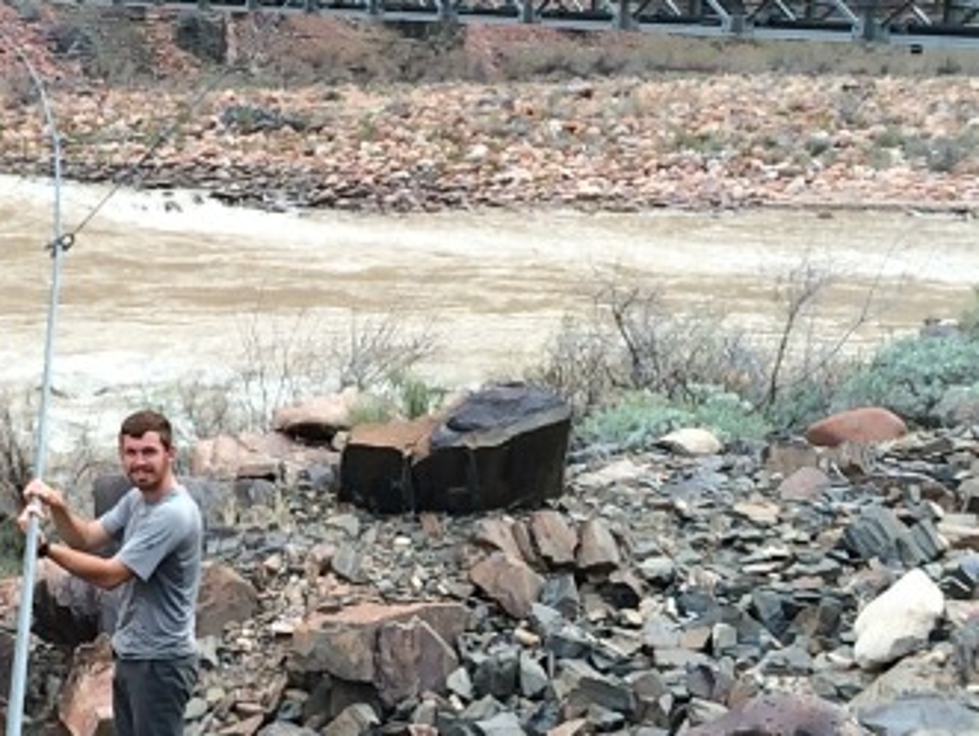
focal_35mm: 70
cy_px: 301
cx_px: 101
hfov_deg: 26.8
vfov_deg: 21.0
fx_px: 1982
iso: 32
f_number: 2.2
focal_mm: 4.15
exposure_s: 1/302
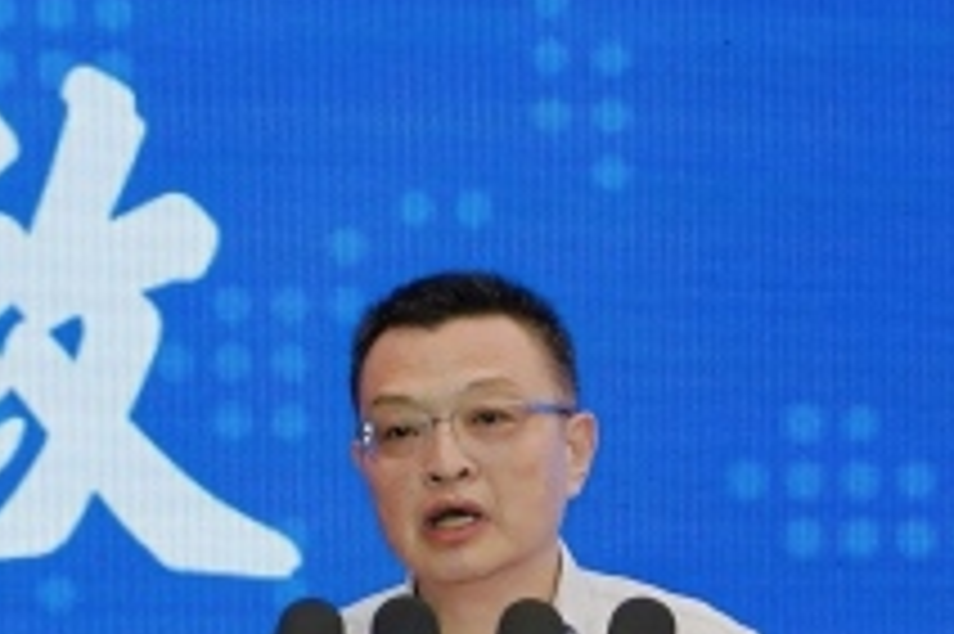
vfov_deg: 1.8
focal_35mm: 756
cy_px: 652
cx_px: 549
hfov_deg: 2.7
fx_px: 20018
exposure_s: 1/200
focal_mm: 200
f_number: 6.3
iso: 1600
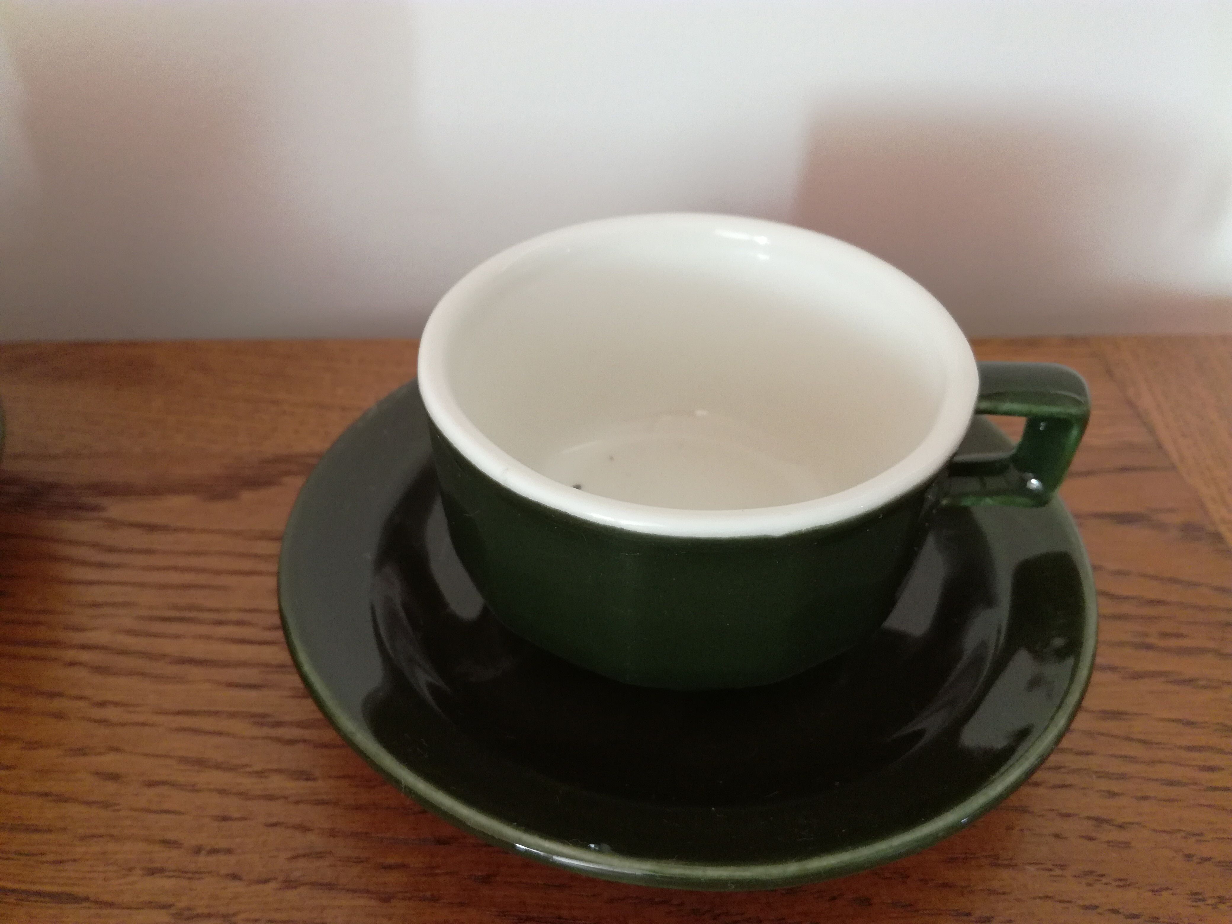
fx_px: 961
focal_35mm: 27
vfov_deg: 51.4
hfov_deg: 65.3
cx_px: 616
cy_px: 462
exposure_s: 1/33.3
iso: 200
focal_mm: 3.79
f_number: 2
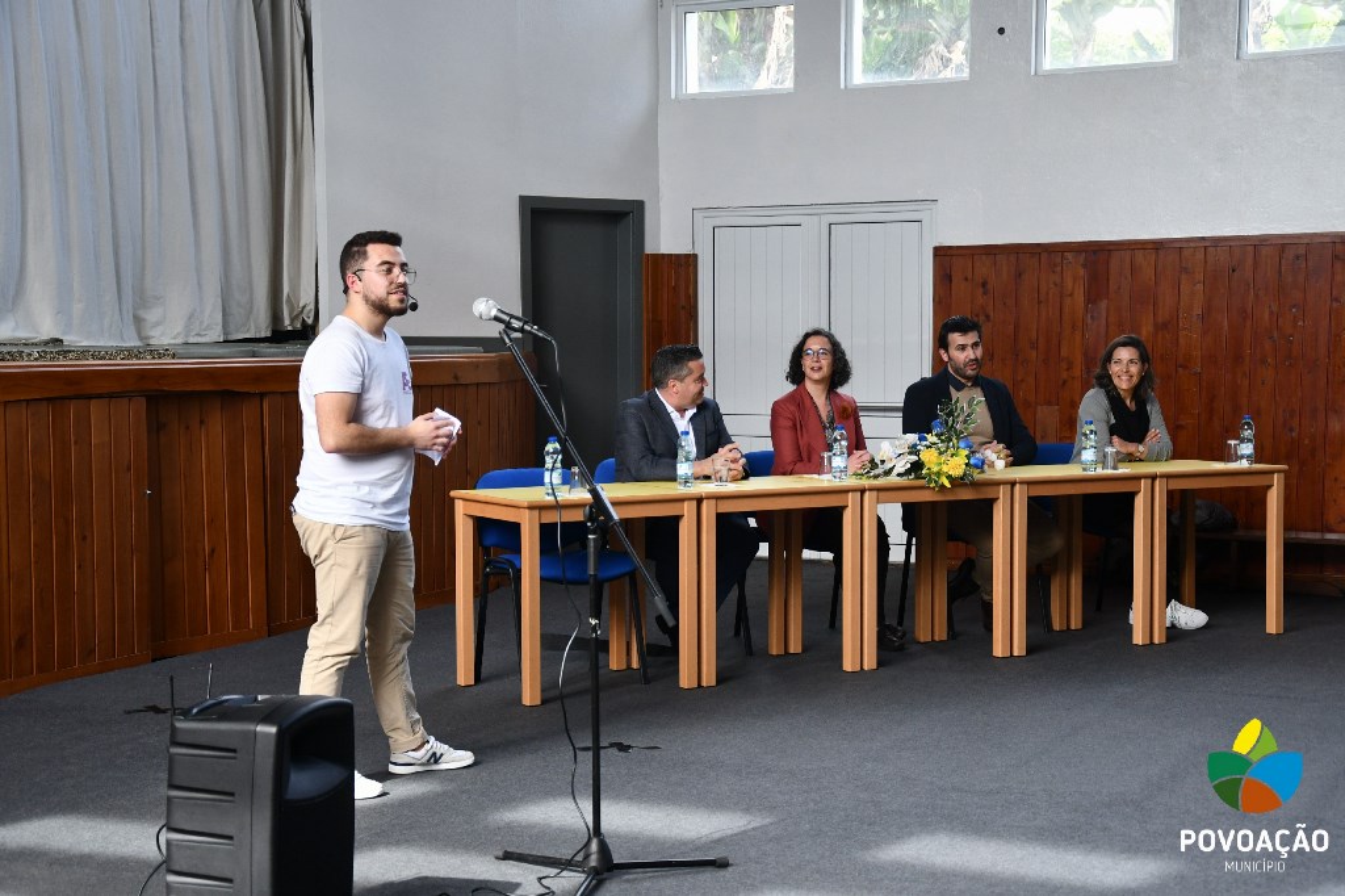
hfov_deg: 30.1
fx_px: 2502
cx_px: 672
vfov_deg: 20.3
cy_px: 448
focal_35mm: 67
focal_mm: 45
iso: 800
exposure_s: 1/160
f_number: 4.8
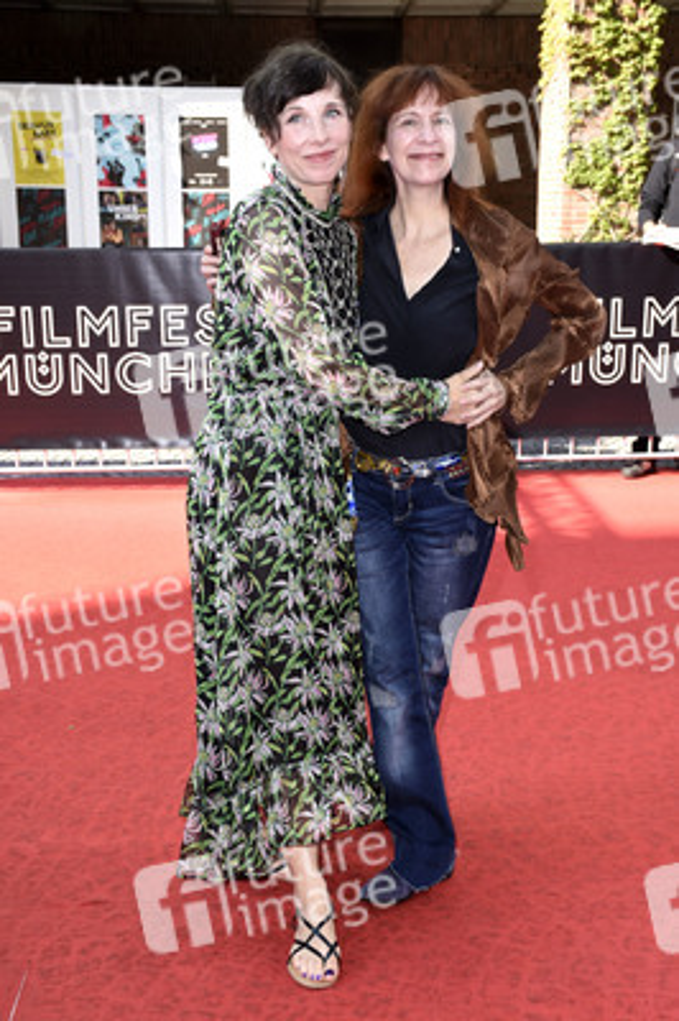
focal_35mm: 48
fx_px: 1360
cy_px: 510
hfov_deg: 28.0
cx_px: 340
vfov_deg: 41.1
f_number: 6.3
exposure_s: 1/125
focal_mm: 32
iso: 160
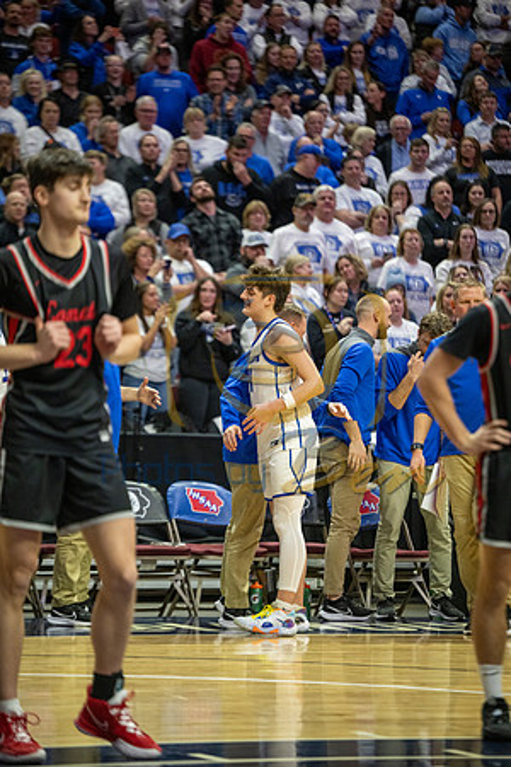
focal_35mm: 160
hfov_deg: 8.6
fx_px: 3406
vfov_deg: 12.8
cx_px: 256
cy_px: 384
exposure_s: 1/1000
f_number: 2.8
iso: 2500
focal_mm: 160
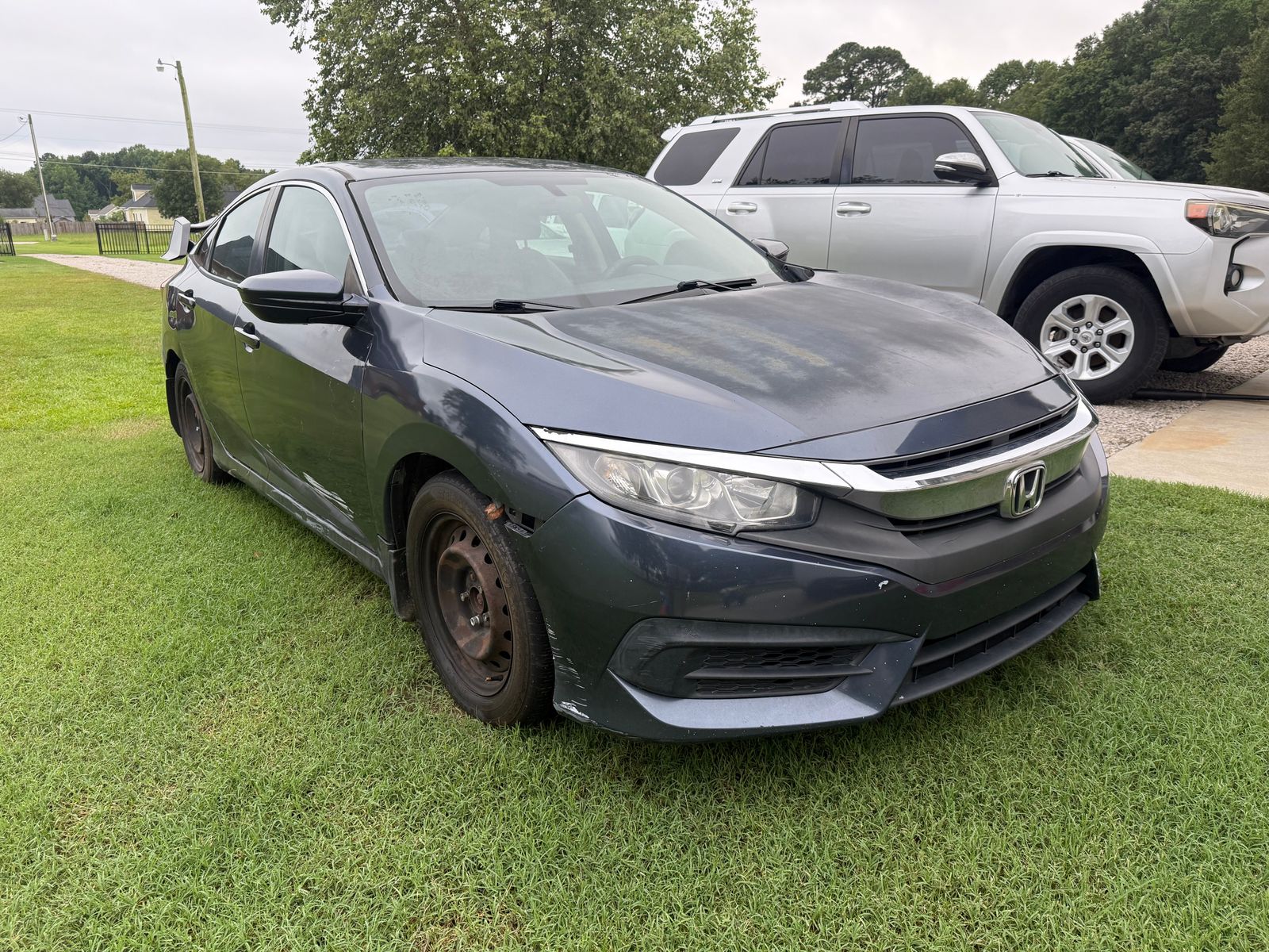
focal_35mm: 24
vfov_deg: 56.8
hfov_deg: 71.6
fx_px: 880
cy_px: 476
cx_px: 634
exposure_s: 1/121
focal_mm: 6.76
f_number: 1.78
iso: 125
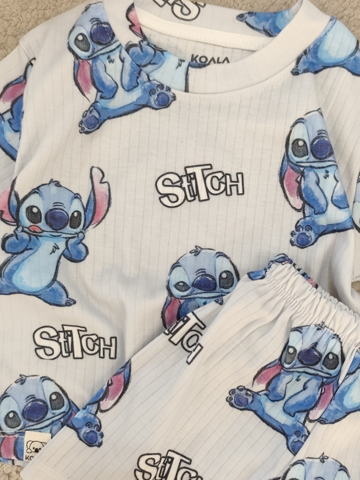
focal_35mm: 39
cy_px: 280
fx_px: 541
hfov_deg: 36.6
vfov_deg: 47.7
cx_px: 227
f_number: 1.65
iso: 400
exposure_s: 1/100
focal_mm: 6.19
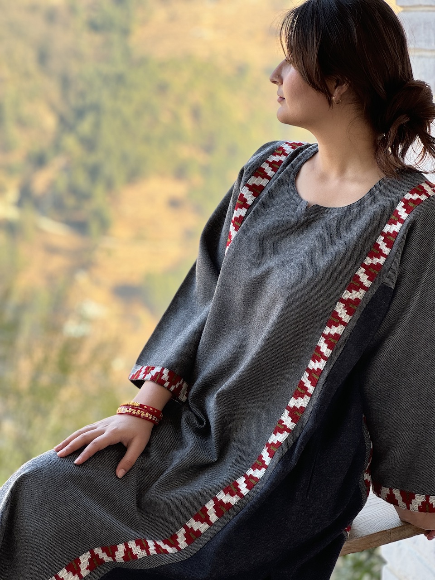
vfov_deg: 25.3
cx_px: 218
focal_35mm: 77
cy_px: 290
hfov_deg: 19.1
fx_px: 1290
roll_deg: +0.0
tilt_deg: -11.7
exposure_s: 1/99
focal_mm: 9
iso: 40
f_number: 2.8
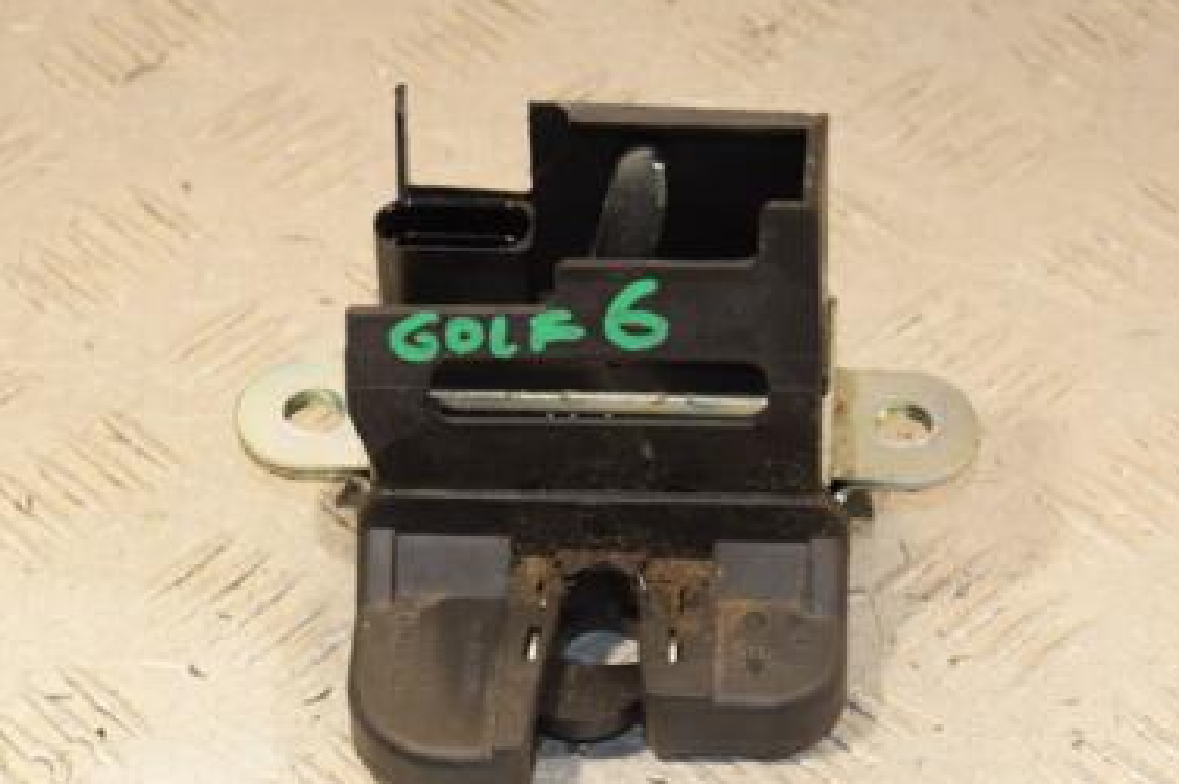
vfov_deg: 9.8
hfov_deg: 14.8
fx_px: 4548
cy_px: 439
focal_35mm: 139
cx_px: 583
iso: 800
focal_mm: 58
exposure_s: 1/200
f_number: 7.1
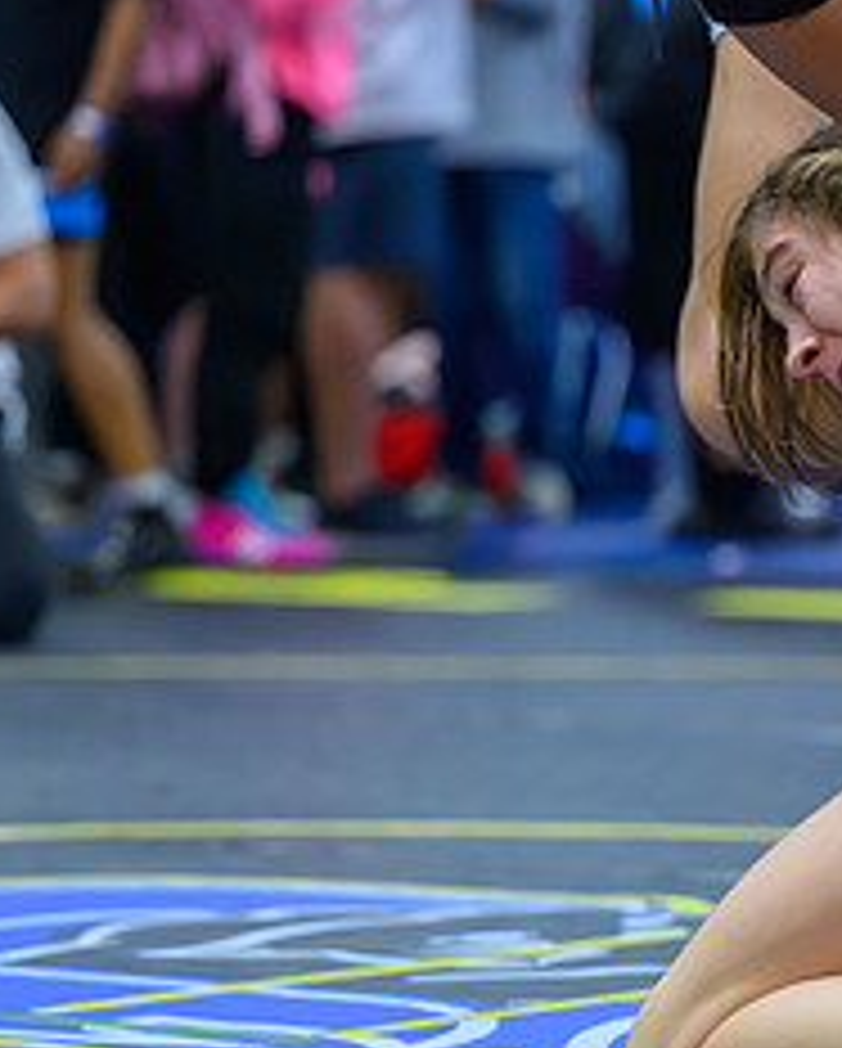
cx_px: 1009
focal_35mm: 236
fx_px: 7337
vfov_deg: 8.2
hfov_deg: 6.5
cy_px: 523
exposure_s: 1/800
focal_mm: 93
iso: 12800
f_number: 2.8
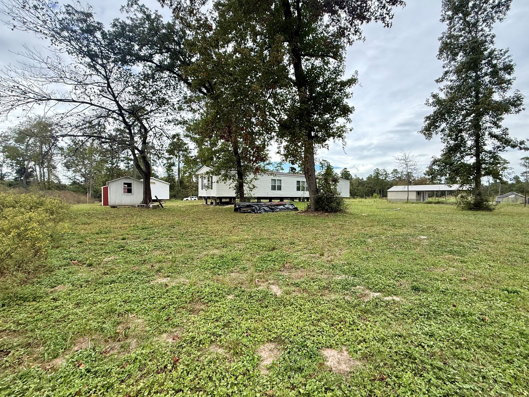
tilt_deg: -1.7
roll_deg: -0.8
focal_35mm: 15
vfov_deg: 81.7
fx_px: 229
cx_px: 278
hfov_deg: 98.1
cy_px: 204
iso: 64
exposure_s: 1/421
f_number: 2.2
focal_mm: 2.22
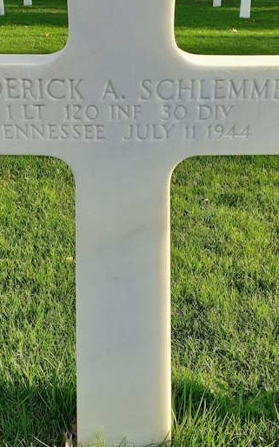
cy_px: 186
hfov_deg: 28.0
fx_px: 560
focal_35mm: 46
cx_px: 141
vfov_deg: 43.3
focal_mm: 3.6
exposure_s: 1/670
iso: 40
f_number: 1.9
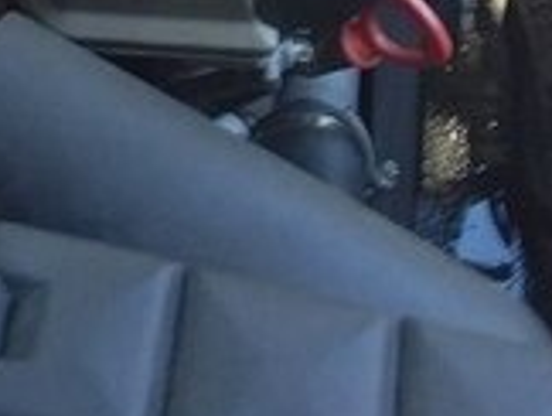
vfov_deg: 11.0
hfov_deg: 15.5
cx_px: 68
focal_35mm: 126
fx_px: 2012
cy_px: -336
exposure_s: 1/50
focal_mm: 3.3
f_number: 2.2
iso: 40
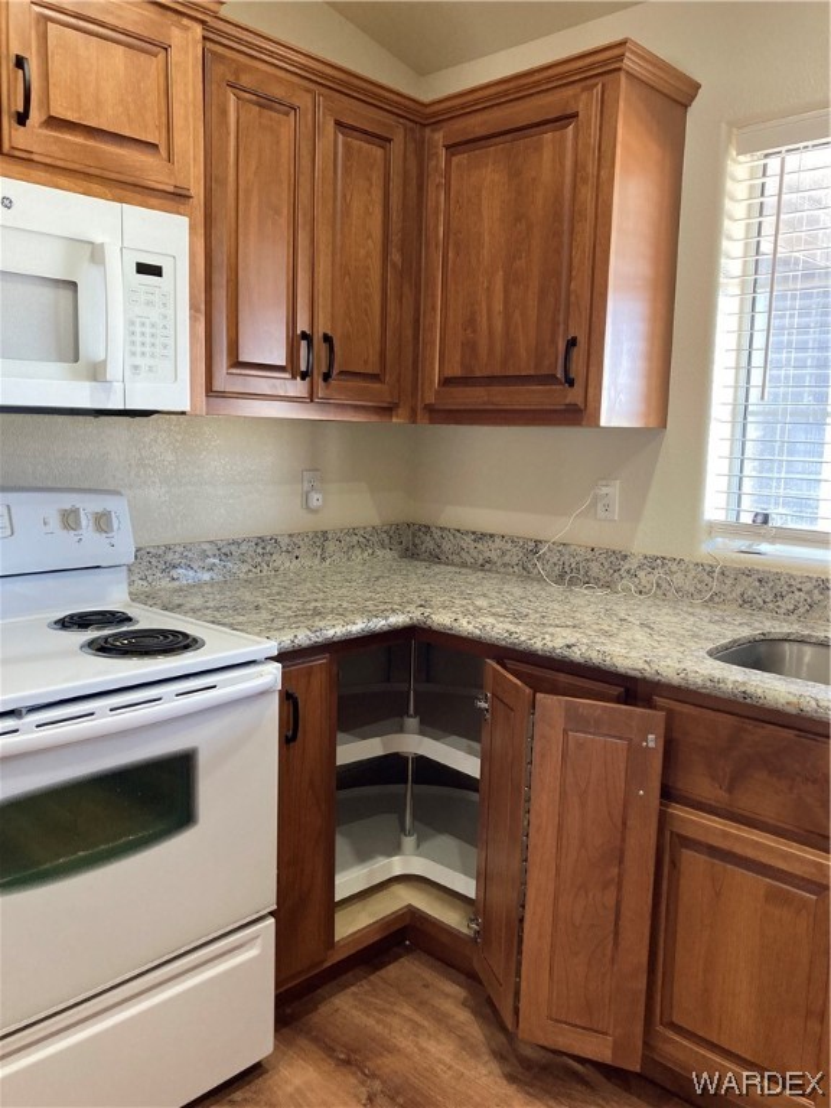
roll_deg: -0.8
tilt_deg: -6.9
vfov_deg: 63.4
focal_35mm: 28
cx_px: 416
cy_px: 554
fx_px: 896
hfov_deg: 49.7
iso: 160
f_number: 1.8
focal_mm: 3.99
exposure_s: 1/60
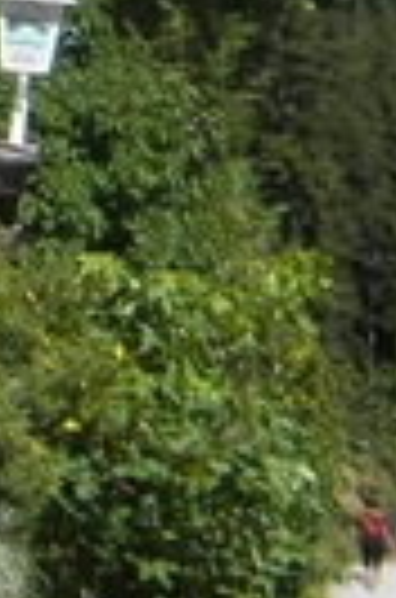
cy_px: -22
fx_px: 3201
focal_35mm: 193
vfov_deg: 10.6
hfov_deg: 6.3
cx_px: -909
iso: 80
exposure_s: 1/744
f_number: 3.8
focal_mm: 7.3
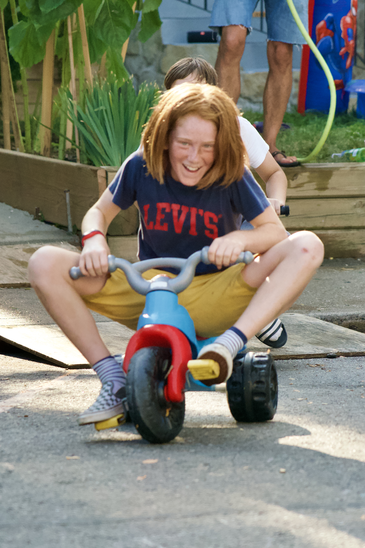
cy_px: 274
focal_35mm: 105
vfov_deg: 19.5
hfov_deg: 13.0
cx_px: 182
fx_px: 1596
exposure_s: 1/2000
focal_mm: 105
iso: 3200
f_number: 4
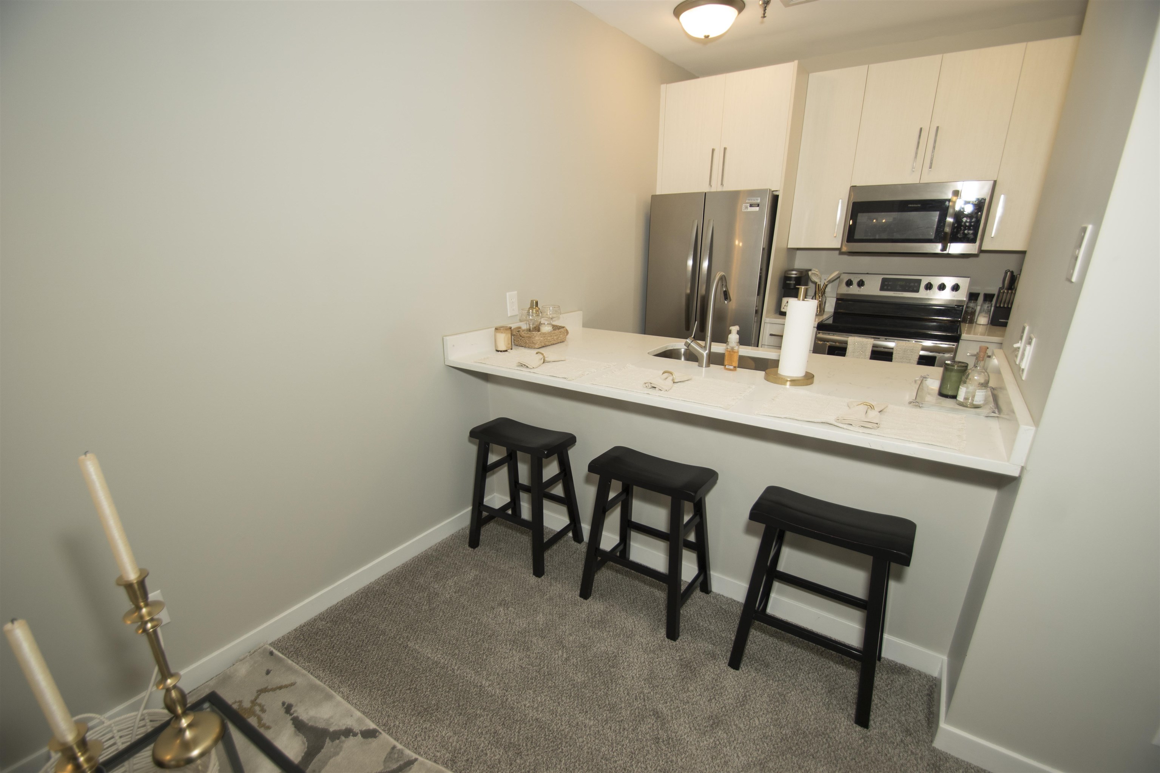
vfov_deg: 77.3
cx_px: 580
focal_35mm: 15
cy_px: 386
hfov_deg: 100.4
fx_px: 483
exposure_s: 1/60
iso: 320
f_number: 3.5
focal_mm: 10
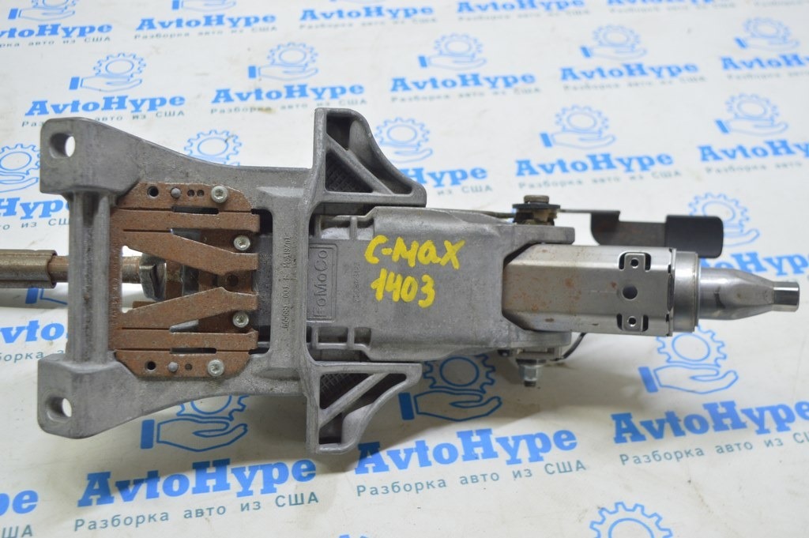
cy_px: 269
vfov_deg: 31.8
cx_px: 404
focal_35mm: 42
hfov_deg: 46.4
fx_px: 943
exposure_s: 1/20
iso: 400
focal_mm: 28
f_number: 5.6
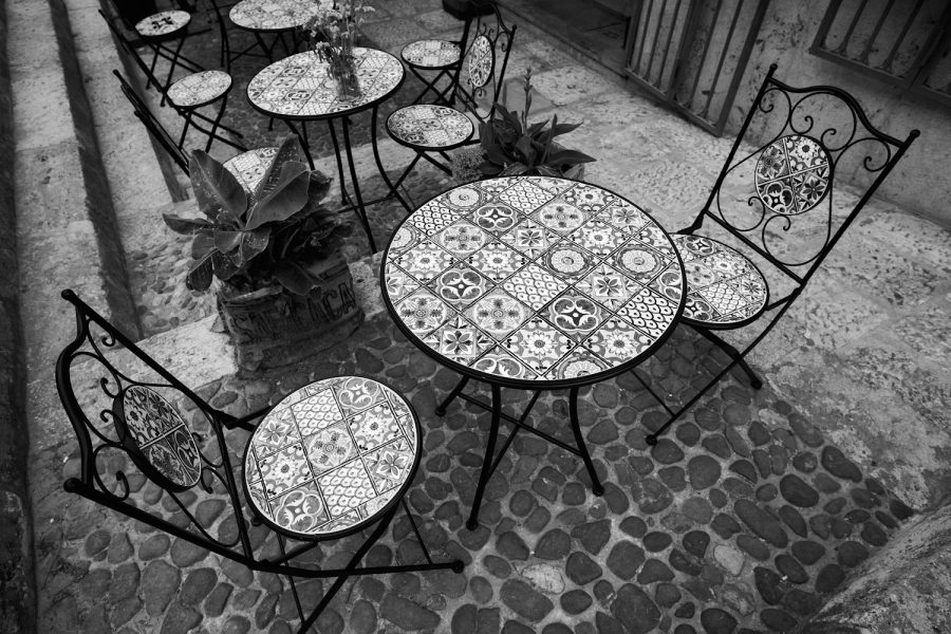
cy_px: 317
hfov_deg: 81.2
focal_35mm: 21
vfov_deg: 59.5
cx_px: 476
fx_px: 555
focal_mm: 21
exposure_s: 1/160
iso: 100
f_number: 5.6
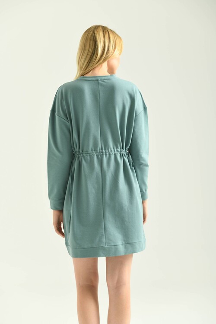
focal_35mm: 70
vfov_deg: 28.8
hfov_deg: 19.5
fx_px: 630
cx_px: 108
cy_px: 162
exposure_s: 1/160
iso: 125
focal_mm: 70
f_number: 5.6
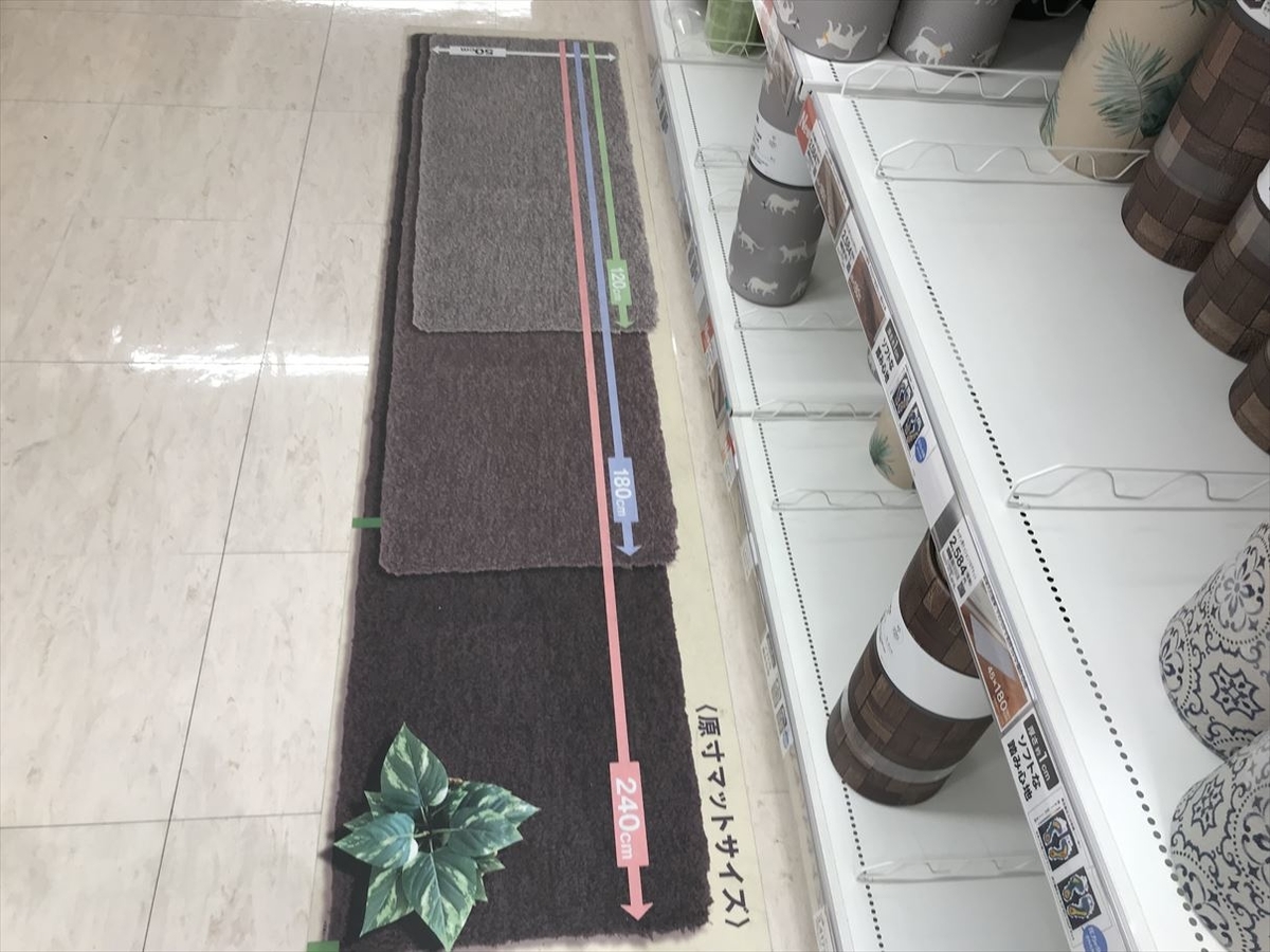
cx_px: 635
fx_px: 1027
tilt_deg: -49.2
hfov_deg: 63.4
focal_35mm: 28
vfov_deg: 49.7
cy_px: 476
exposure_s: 1/42
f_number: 1.8
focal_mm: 3.99
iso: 25
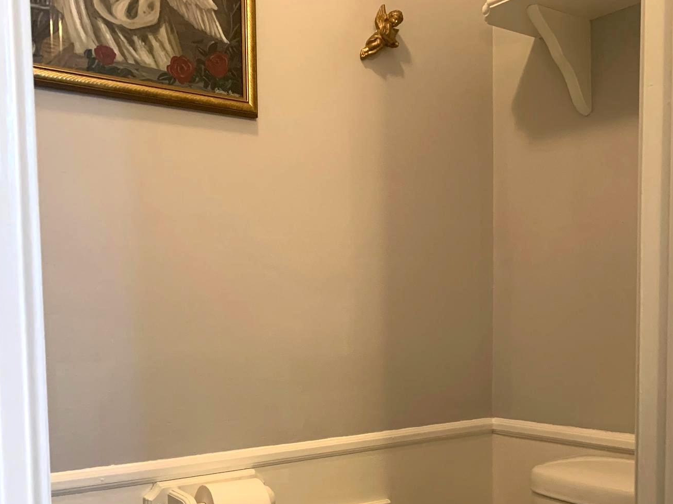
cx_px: 363
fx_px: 797
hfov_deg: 45.7
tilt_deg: -4.5
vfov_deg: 34.3
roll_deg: +0.5
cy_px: 386
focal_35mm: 41
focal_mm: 4.25
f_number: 1.8
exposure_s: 1/60
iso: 250
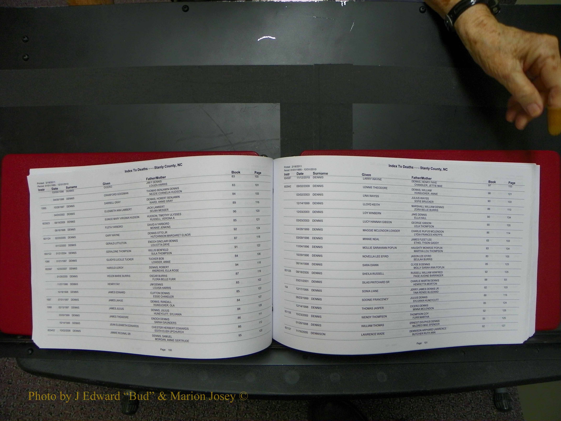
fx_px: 421
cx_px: 280
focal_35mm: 26
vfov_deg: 53.1
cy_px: 210
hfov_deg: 67.3
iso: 100
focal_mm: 4.6
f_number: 2.8
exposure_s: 1/30
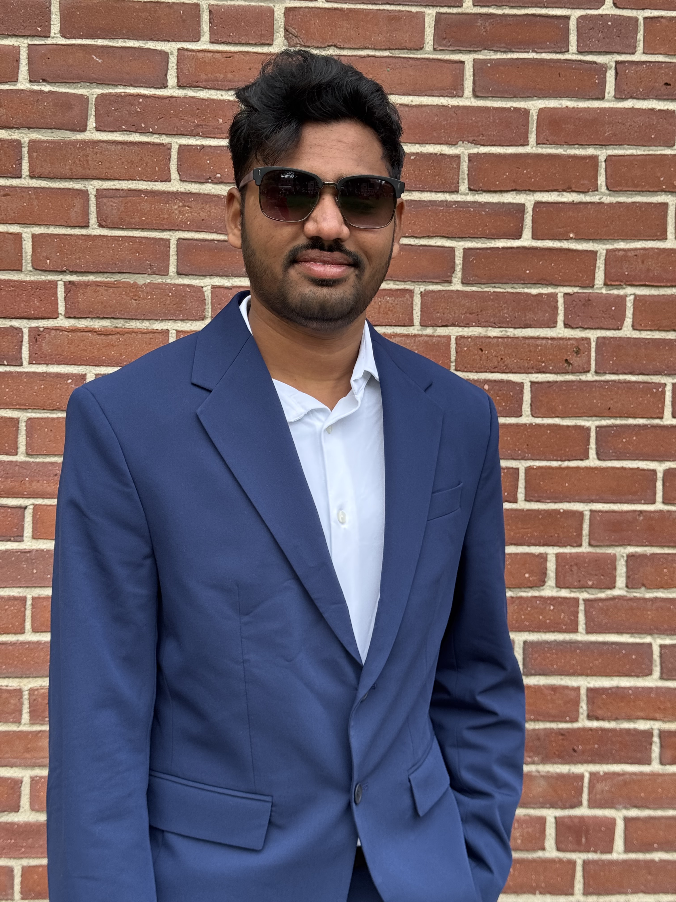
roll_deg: -0.3
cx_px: 338
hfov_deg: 30.3
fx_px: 1250
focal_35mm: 48
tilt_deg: -3.9
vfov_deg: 39.7
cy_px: 451
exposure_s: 1/172
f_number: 1.78
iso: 64
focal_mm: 6.76
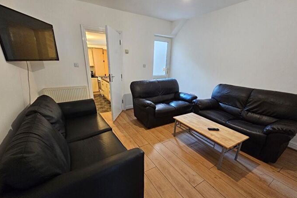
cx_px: 145
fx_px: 116
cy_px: 108
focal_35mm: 14
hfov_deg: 104.2
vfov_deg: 81.0
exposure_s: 1/33
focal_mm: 2.2
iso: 400
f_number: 2.2
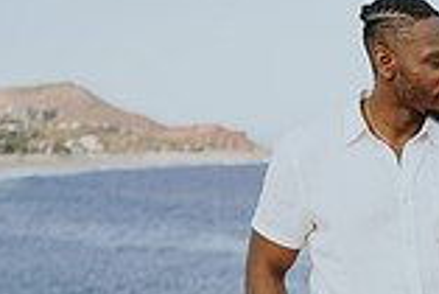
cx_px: 643
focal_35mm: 130
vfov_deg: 10.2
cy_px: 433
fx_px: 1587
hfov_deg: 14.7
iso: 50
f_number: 1.8
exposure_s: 1/800
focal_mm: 35
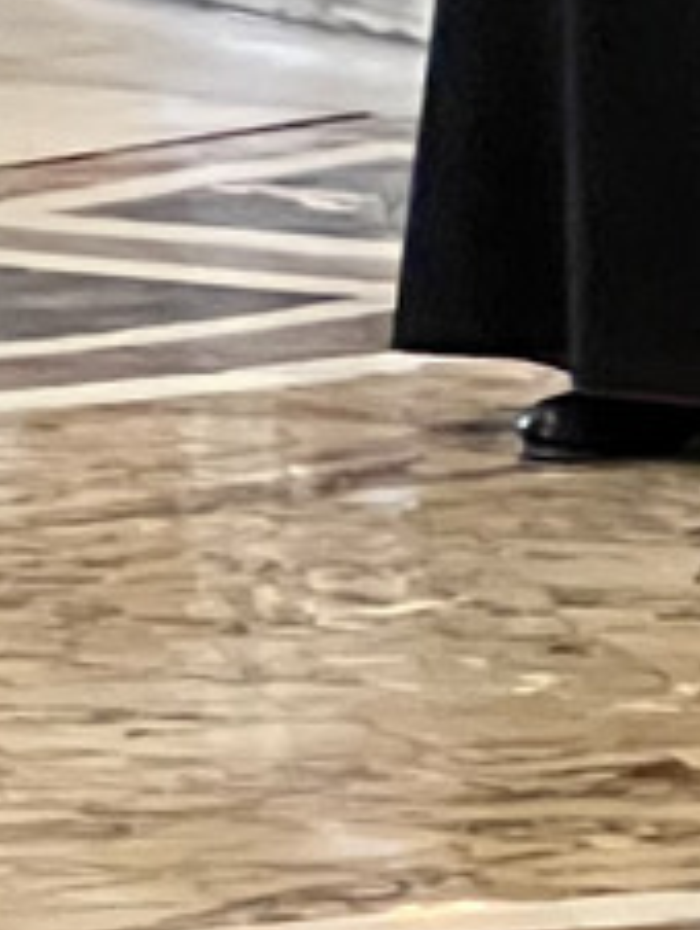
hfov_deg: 2.7
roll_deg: +1.8
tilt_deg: +0.1
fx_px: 14667
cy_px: -1251
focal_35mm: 545
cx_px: 511
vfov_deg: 3.6
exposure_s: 1/25
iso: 1250
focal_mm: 9
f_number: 2.8
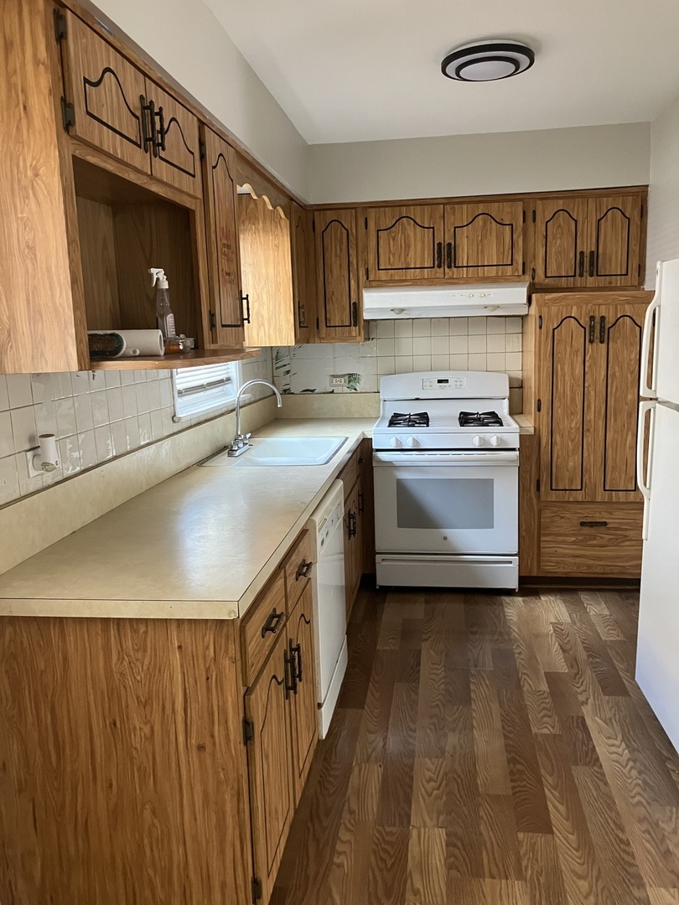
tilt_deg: -9.2
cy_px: 452
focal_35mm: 28
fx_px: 732
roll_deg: +1.3
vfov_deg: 63.4
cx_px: 340
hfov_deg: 49.7
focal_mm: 3.99
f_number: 1.8
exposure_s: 1/40
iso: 250
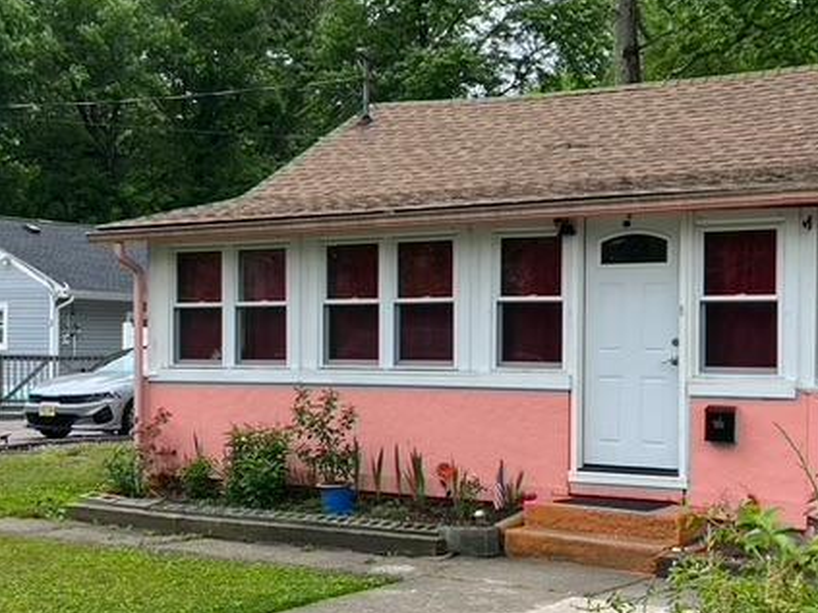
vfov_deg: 23.3
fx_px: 1488
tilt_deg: -0.2
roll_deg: +0.2
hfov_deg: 30.7
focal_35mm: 63
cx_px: 336
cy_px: 344
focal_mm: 5.7
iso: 50
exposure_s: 1/646
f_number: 1.5
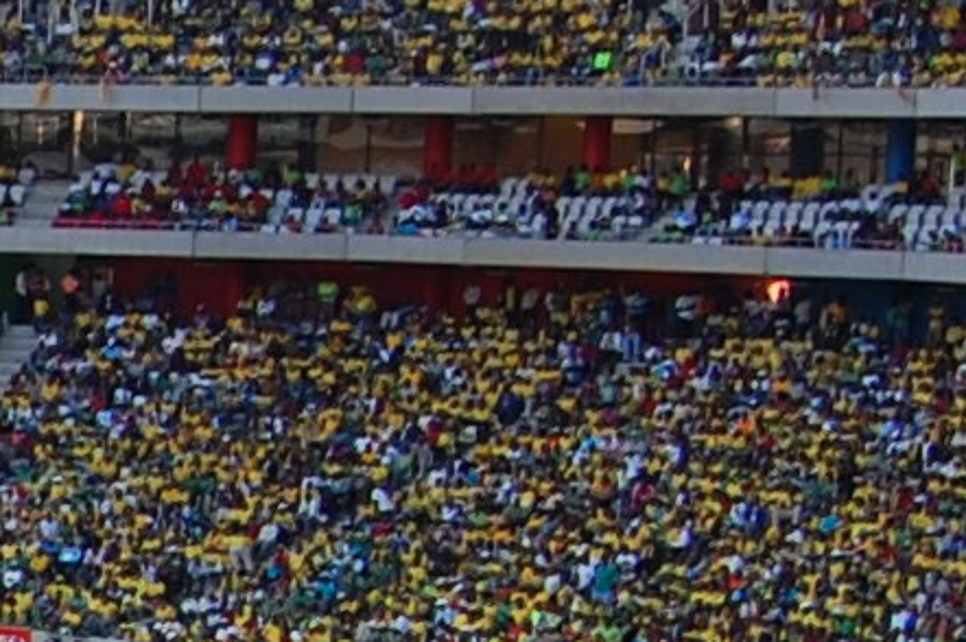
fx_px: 5470
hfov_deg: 9.0
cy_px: 1070
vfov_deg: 6.6
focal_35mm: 204
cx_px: -1423
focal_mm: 20
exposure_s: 1/125
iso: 220
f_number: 5.6
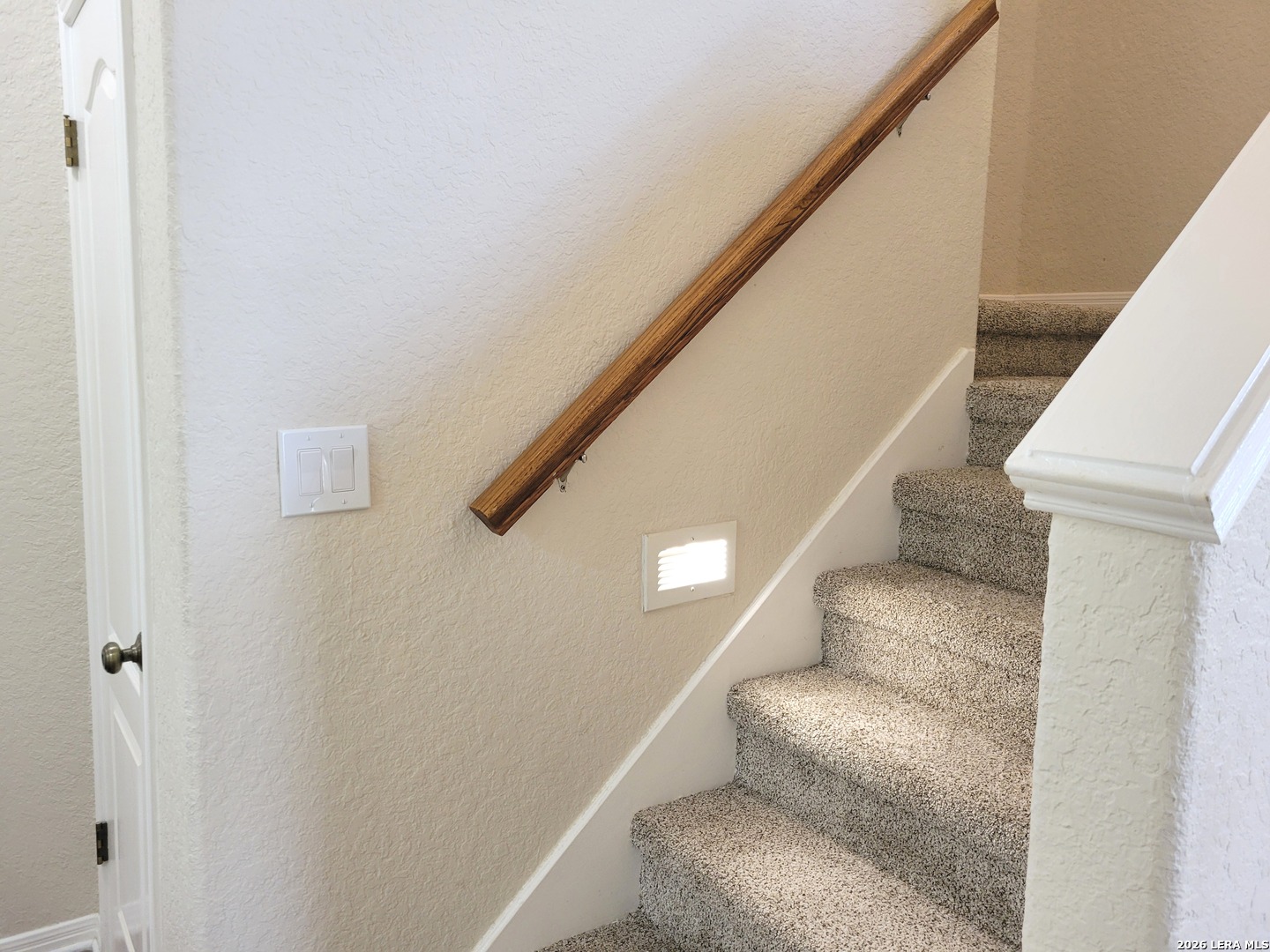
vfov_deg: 53.1
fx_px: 954
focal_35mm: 26
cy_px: 476
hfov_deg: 67.3
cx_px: 635
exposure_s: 1/60
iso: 200
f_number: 1.8
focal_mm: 5.4
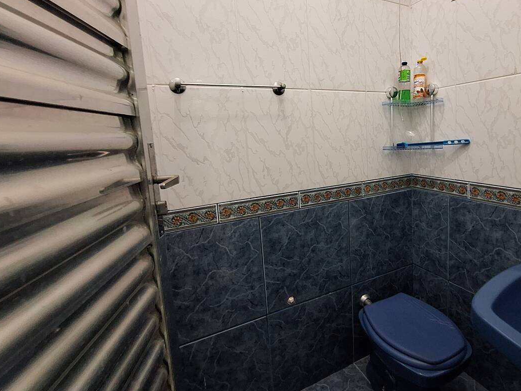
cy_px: 169
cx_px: 331
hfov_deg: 85.7
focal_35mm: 18
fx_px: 271
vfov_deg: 71.3
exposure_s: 1/24
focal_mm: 1.74
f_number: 2.2
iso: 400
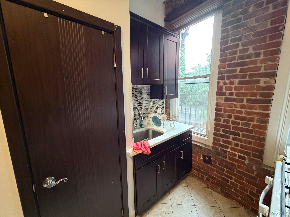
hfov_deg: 102.1
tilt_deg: -9.2
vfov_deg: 85.7
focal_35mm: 14
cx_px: 145
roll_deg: +1.7
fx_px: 117
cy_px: 108
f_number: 2.2
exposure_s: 1/60
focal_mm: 2.22
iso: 800
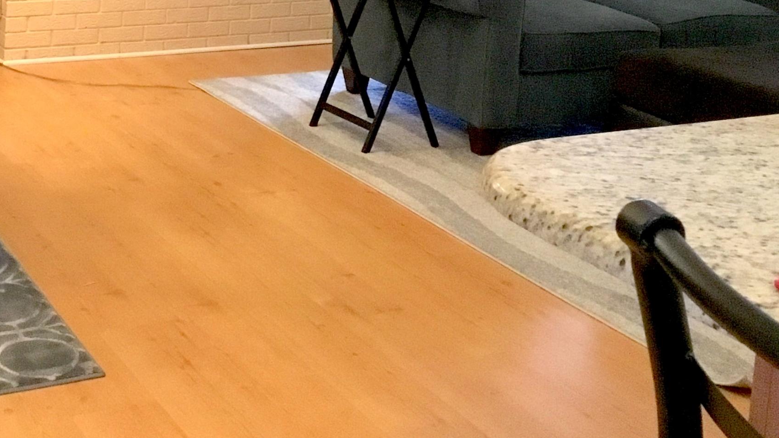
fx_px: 1239
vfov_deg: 19.0
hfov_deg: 33.8
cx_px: 144
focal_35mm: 60
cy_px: -73
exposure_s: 1/30
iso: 200
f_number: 2.4
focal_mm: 3.3
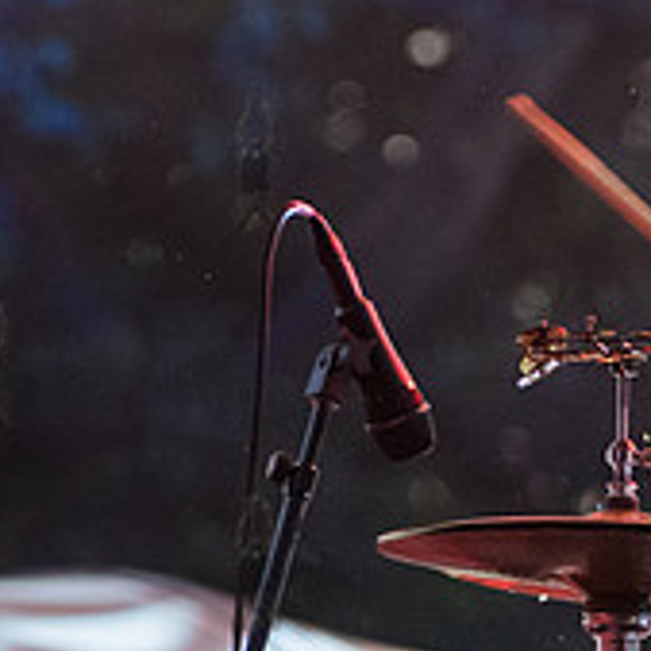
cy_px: 418
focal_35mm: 568
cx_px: 850
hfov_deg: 3.1
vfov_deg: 3.1
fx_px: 12085
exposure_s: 1/200
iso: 4000
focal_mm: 155
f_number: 4.5
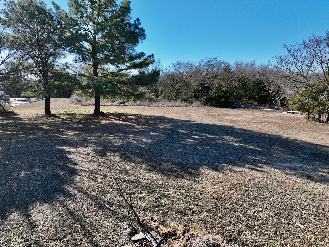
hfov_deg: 71.6
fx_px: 228
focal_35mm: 24
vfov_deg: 56.8
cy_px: 124
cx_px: 164
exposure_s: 1/1600
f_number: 2.8
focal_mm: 12.29
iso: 210
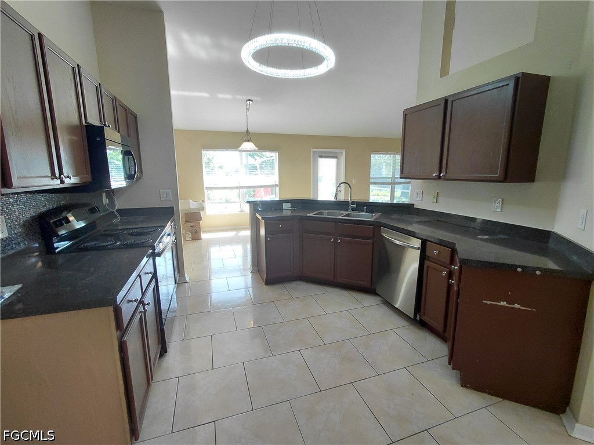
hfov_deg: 94.5
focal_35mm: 16
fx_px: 275
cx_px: 297
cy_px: 222
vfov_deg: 78.1
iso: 100
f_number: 2.2
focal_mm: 1.64
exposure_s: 1/60
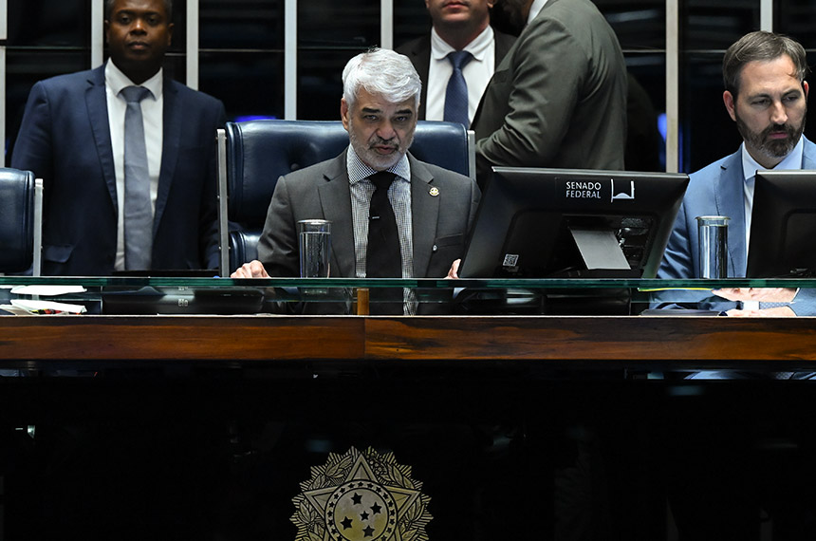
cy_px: 270
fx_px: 5928
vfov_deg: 5.2
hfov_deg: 7.9
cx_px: 408
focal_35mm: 262
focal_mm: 175
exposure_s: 1/160
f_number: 5
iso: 4000
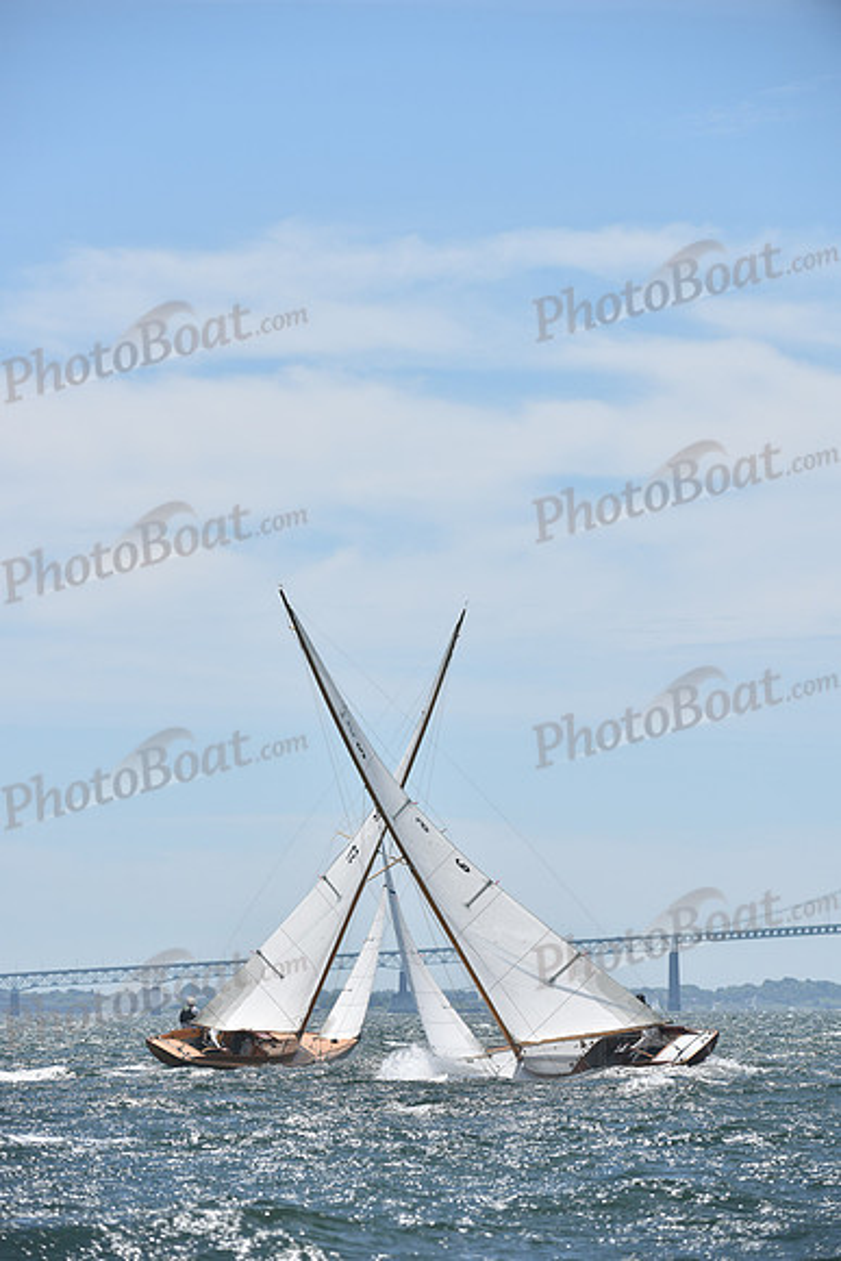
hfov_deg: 6.9
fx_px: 7004
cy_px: 630
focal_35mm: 200
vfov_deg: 10.3
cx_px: 420
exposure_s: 1/1250
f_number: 6.3
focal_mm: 200
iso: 250
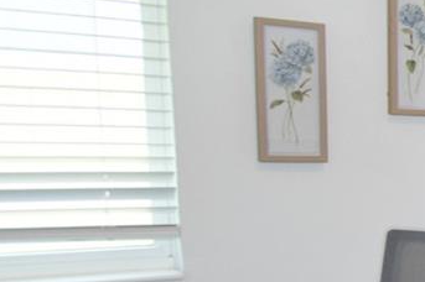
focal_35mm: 70
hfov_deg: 18.6
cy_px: 278
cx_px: 849
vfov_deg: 18.9
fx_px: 826
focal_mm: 10
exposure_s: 1/100
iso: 800
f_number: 5
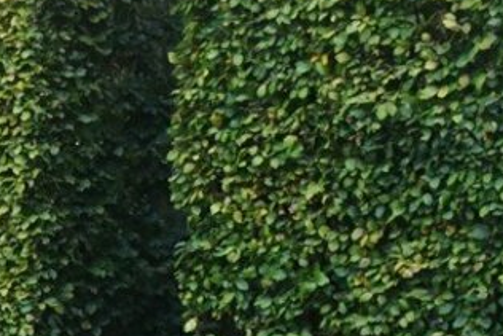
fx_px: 2390
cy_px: 537
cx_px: -431
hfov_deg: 11.1
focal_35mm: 171
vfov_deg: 7.9
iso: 640
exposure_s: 1/250
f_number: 4
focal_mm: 30
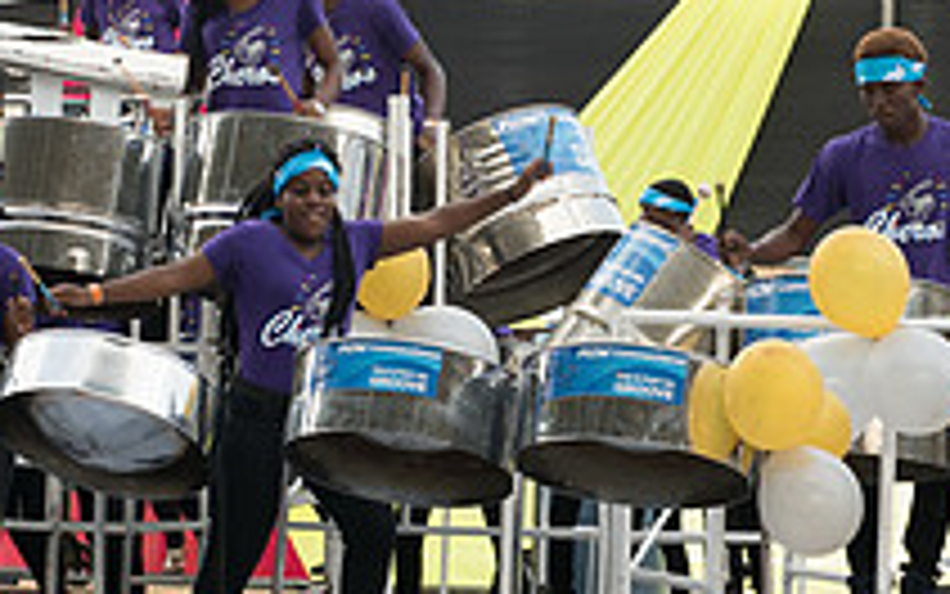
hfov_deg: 11.0
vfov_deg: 6.9
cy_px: 404
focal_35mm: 190
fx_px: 4921
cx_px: 226
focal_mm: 62
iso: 250
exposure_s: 1/125
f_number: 8
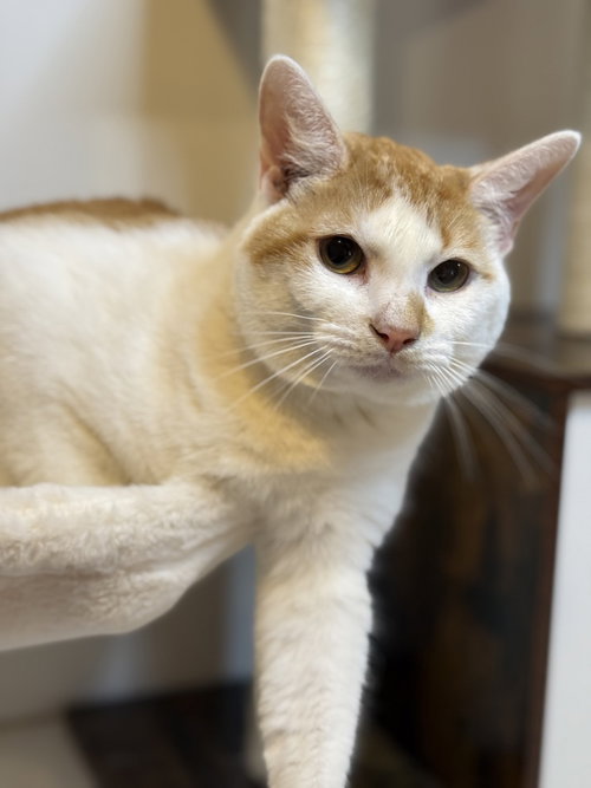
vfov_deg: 39.7
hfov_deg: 30.3
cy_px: 394
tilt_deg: -11.1
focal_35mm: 48
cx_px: 296
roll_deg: -1.4
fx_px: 1093
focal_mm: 6.76
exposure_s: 1/60
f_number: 1.78
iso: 160
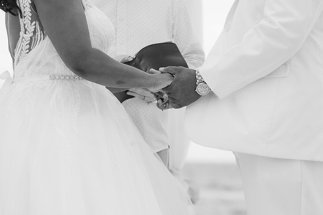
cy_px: 108
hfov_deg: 10.3
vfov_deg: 6.9
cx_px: 162
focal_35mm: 200
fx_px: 1795
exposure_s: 1/320
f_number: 7.1
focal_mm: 200
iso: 640
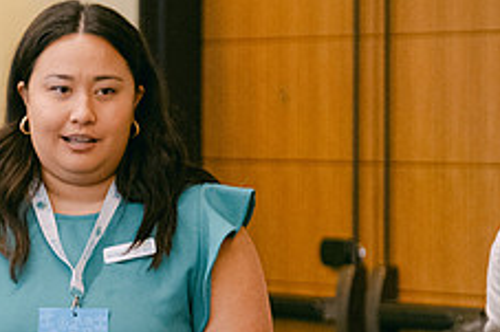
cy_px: 370
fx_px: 4469
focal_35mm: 322
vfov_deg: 4.3
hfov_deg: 6.4
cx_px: 66
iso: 2500
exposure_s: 1/125
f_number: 2.8
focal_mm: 83.8
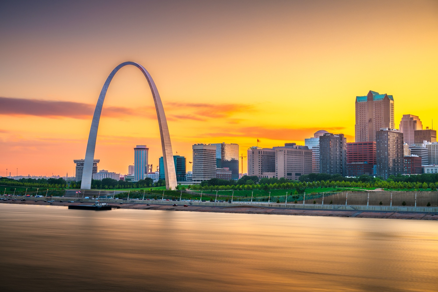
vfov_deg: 28.1
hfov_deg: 41.1
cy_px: 146
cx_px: 219
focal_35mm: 48
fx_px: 584
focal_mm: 48
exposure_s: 2.5
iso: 64
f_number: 8
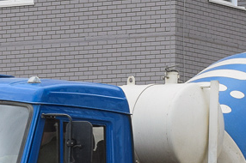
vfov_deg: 7.2
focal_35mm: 189
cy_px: 173
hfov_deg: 10.9
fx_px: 1290
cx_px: 120
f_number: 8
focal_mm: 30
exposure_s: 1/250
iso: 360
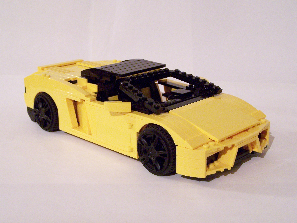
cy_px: 112
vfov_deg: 26.1
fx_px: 480
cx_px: 148
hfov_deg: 34.3
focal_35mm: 56
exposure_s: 1/8
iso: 400
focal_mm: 9.3
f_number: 3.1
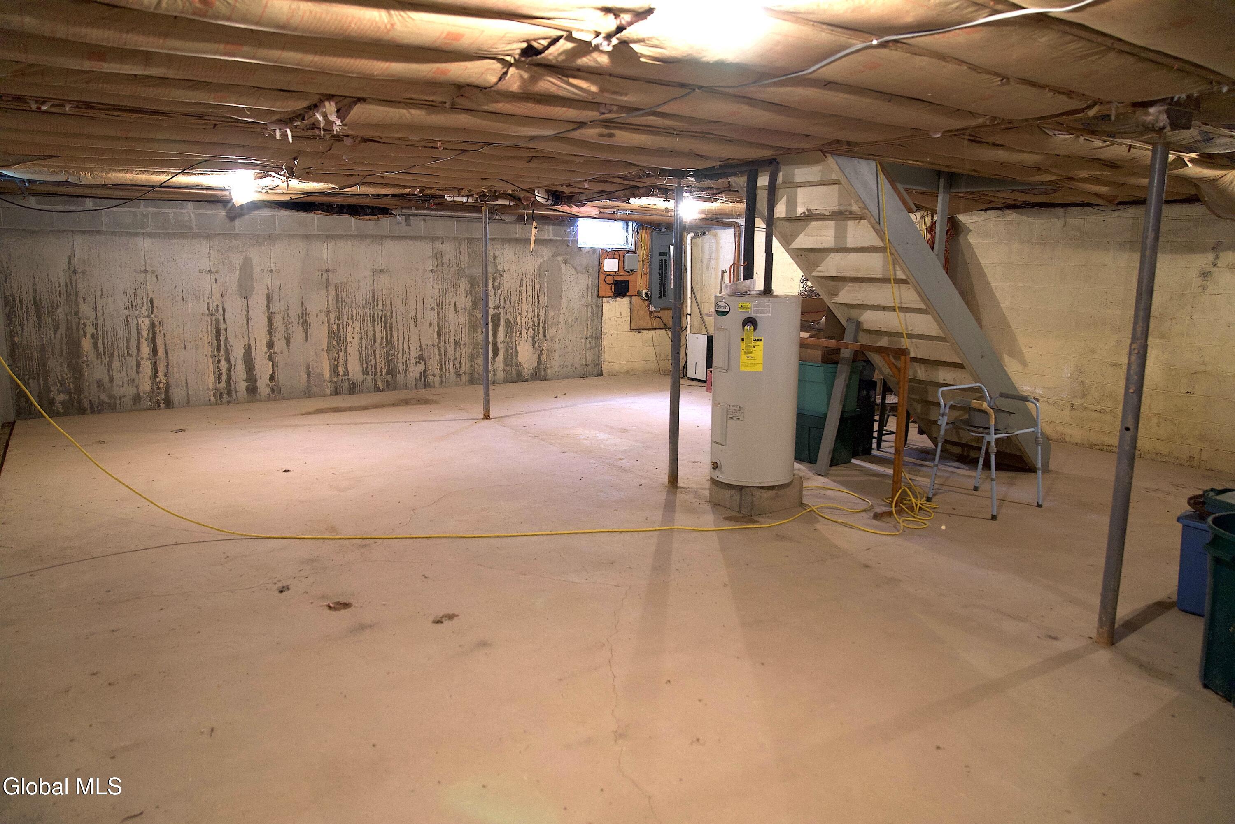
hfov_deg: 73.7
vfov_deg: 53.2
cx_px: 618
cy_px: 412
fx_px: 824
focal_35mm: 24
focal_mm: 24
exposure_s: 1/50
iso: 1000
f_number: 2.8
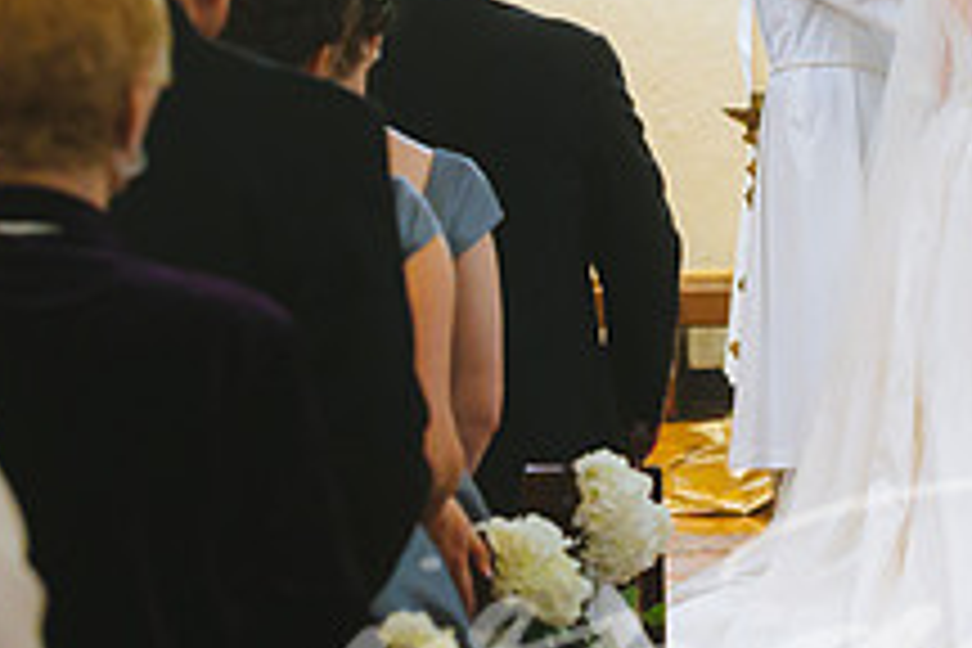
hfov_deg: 10.7
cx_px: 1166
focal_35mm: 188
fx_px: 5076
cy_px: 148
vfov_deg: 7.3
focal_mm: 70
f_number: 2.8
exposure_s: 1/160
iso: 2500
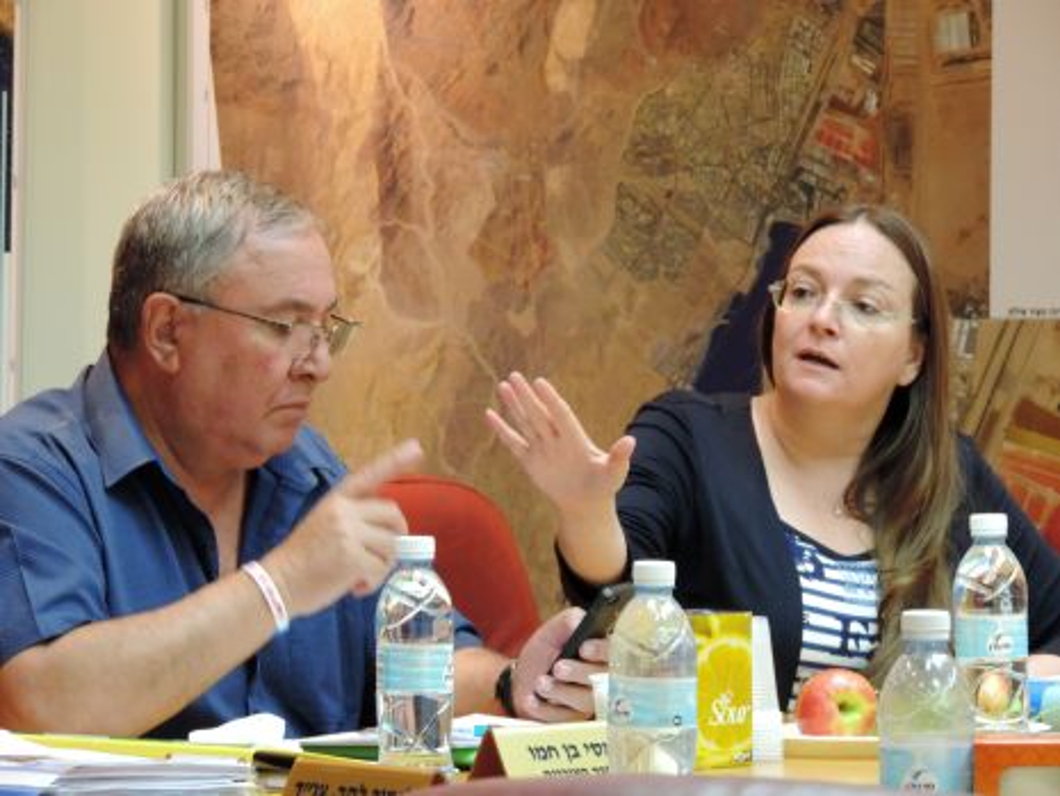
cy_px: 398
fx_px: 6892
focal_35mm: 225
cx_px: 530
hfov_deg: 8.8
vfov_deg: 6.6
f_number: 4.6
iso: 800
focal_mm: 40.1
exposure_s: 1/50
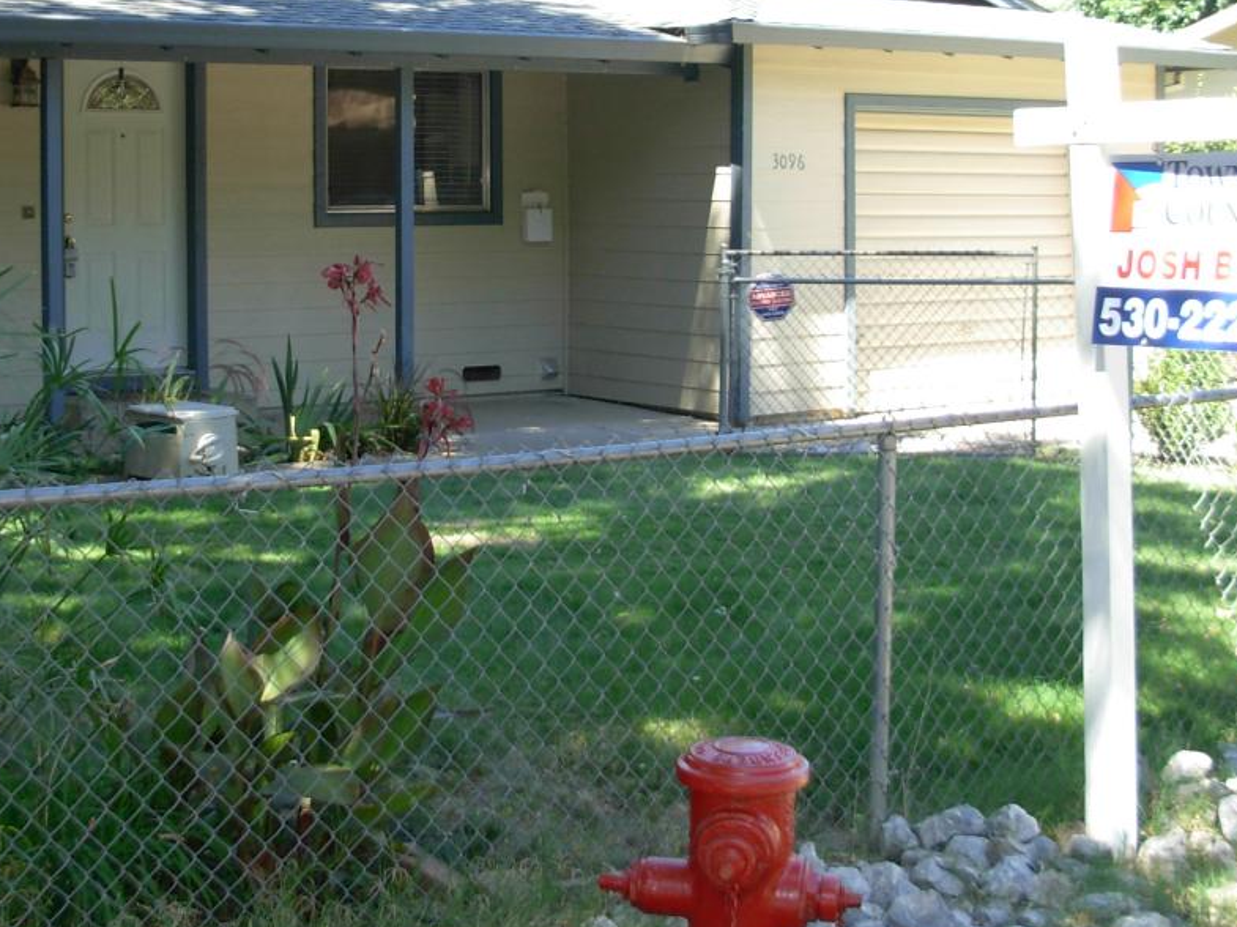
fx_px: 2215
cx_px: 479
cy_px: 263
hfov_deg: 31.1
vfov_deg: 23.5
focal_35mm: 62
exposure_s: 1/117
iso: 79
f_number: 2.9
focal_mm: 6.3
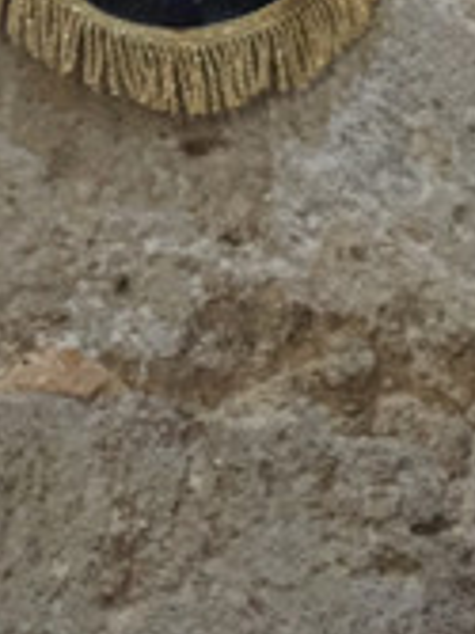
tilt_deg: +21.9
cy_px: -57
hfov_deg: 13.1
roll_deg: +2.4
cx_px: -34
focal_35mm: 111
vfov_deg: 17.2
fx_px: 2033
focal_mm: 4.15
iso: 500
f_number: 2.2
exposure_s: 1/17
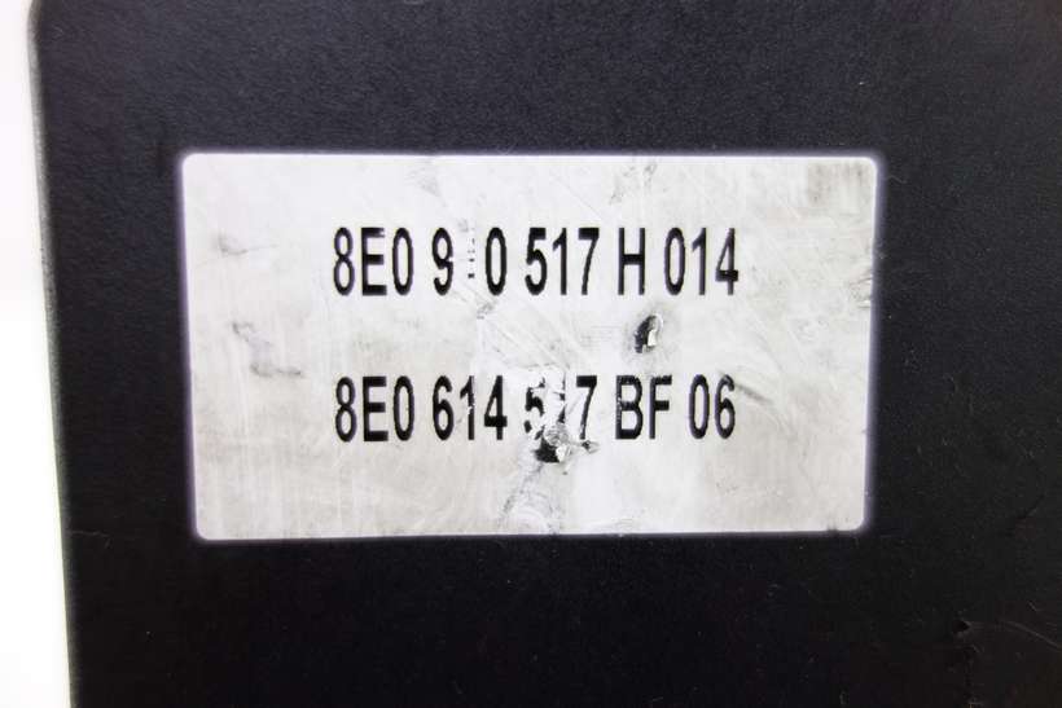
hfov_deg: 65.5
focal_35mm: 28
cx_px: 531
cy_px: 354
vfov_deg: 46.4
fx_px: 826
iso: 125
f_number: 1.8
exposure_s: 1/80
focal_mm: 10.4
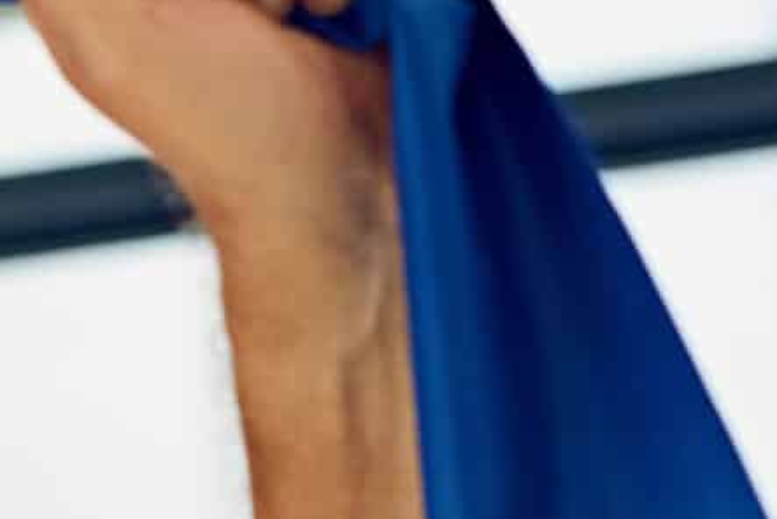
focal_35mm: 231
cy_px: 830
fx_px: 4989
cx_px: -477
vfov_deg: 5.9
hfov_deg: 8.6
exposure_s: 1/320
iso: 320
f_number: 2.5
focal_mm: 50
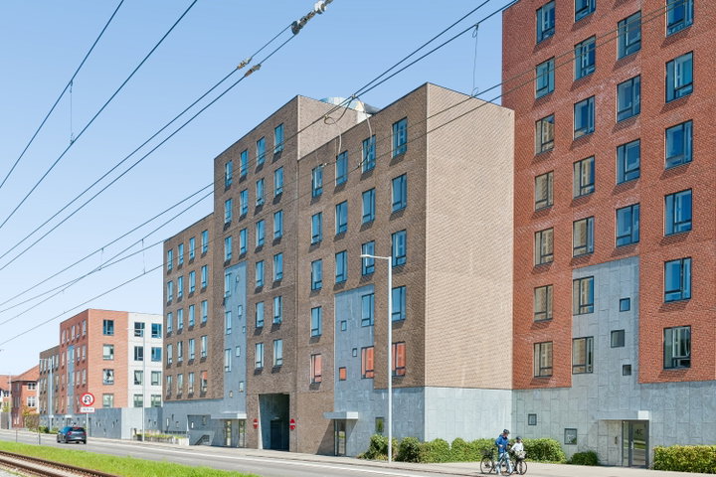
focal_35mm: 36
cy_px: 238
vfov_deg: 36.9
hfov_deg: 53.1
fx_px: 716
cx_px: 358
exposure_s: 1/400
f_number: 10
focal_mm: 24
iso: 200
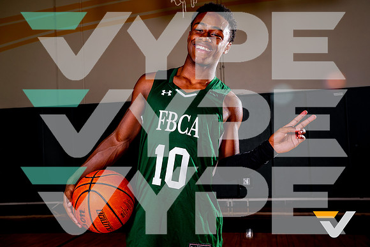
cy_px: 120
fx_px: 423
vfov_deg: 32.5
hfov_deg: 47.2
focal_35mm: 41
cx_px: 180
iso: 100
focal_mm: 40
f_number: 8
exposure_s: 1/125
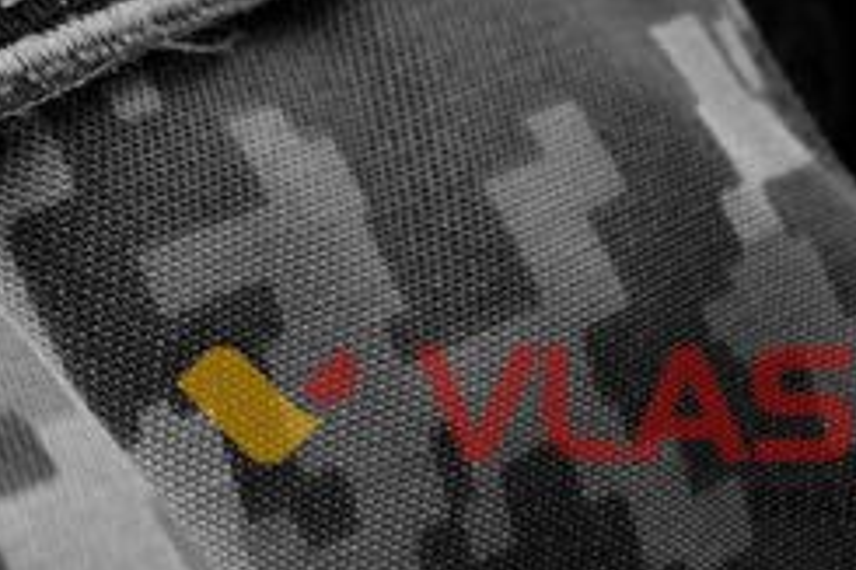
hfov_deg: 15.7
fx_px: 2875
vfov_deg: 10.9
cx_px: -384
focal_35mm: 121
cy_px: -302
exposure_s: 1/60
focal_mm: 22
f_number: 6.3
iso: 160
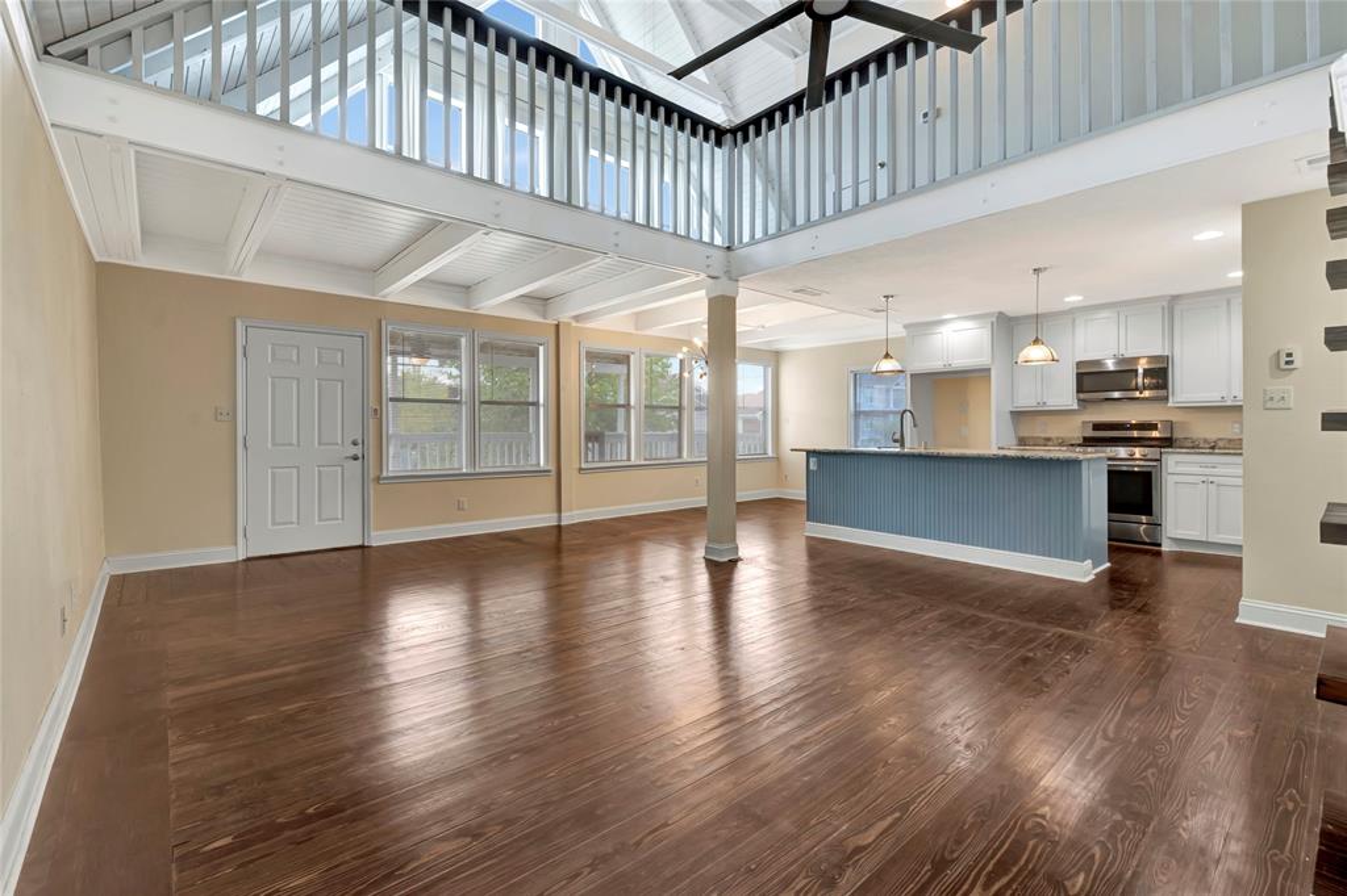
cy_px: 448
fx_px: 561
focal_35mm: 15
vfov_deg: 77.3
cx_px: 674
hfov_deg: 100.4
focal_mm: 10
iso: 200
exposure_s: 1/13
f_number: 8
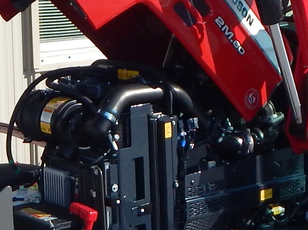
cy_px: -9
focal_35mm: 116
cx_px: 84
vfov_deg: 12.6
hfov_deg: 16.9
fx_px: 1032
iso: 125
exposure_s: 1/400
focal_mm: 4
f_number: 6
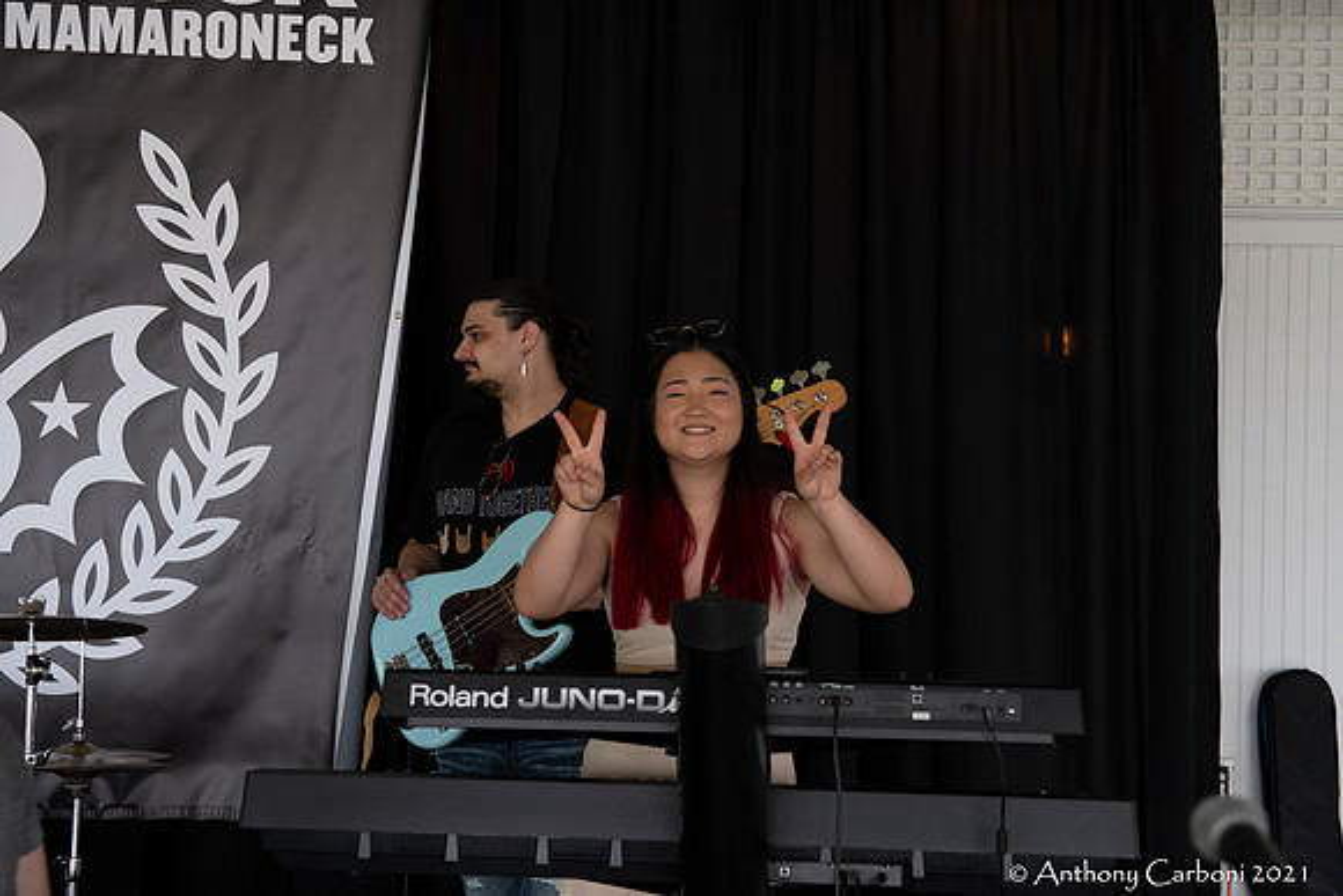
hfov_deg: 35.0
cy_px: 448
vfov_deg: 23.8
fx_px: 2127
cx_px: 672
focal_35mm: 57
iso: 500
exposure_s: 1/320
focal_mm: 38
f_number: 3.5
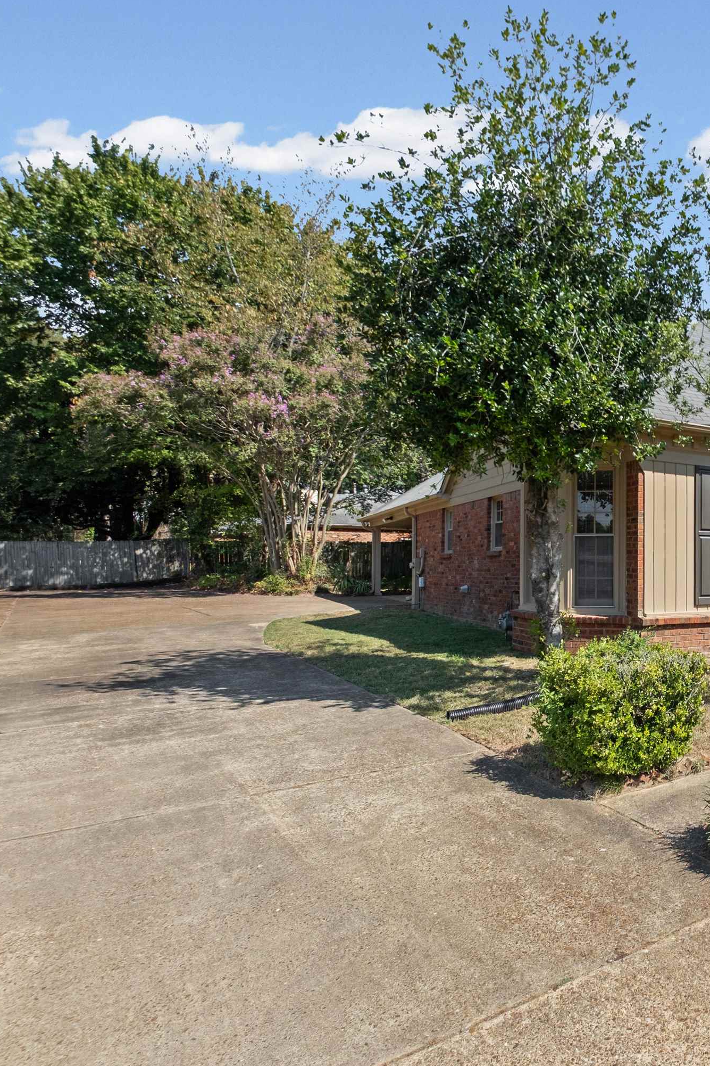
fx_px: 680
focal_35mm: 23
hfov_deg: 44.3
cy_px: 524
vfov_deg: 76.1
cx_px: 752
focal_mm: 10
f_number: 5.6
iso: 400
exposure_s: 1/800
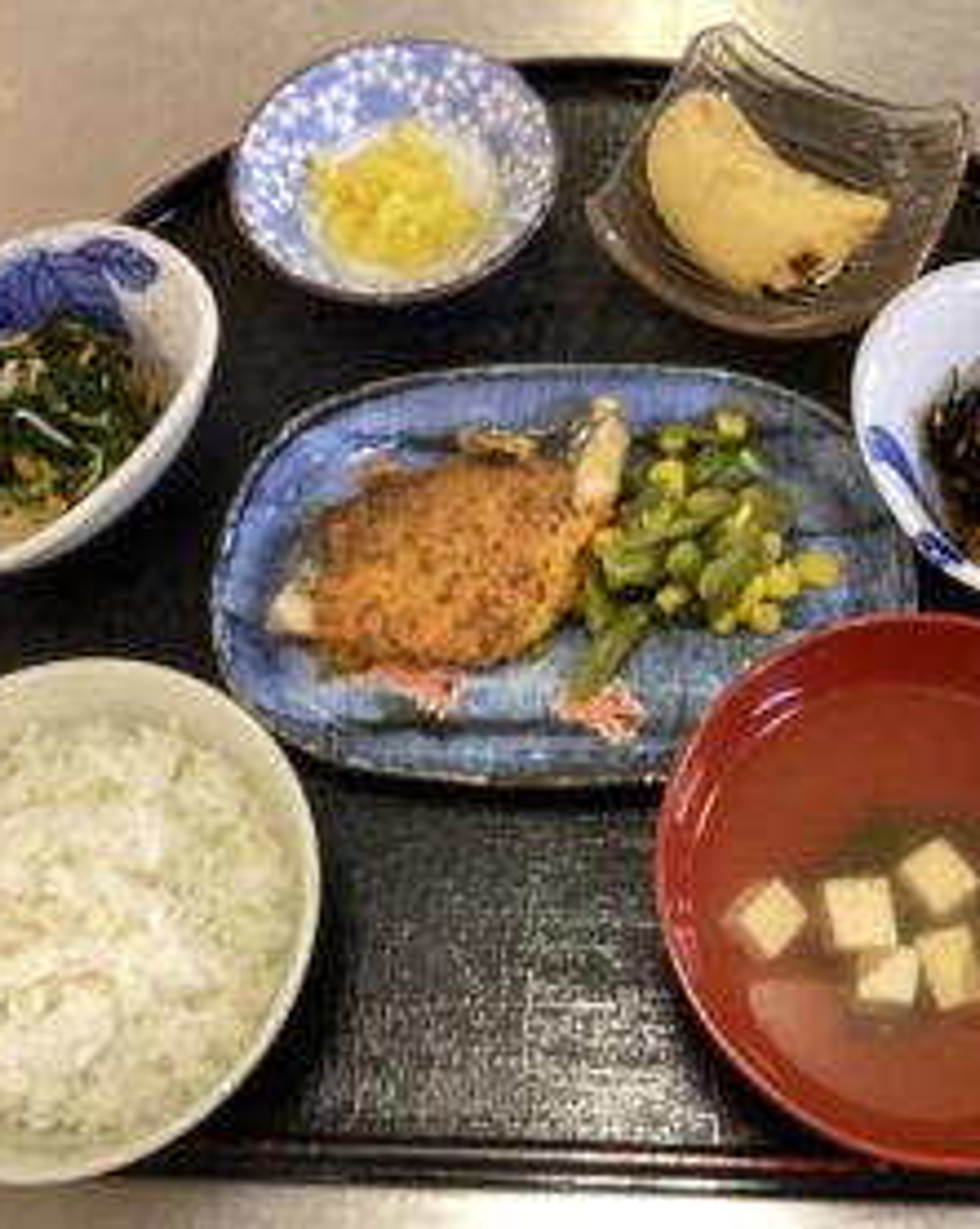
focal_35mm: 41
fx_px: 1489
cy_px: 619
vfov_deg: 44.8
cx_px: 570
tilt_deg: -65.3
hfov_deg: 36.3
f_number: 2.4
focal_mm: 3.3
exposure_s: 1/40
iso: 320
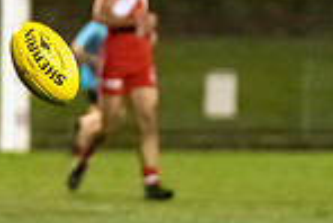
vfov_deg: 1.2
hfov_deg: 1.8
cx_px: -406
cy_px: -24
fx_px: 10361
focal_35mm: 1119
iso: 10000
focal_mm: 160
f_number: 2.8
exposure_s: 1/1000
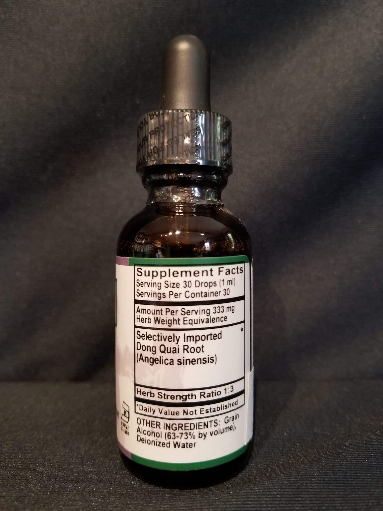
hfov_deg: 53.1
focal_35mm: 26
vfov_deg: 67.3
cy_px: 256
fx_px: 384
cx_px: 192
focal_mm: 4.25
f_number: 1.7
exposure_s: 1/24
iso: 250
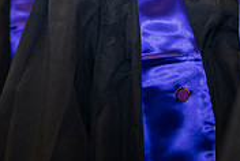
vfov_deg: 5.2
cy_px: -70
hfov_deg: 7.8
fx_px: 1756
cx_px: 175
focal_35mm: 263
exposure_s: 1/200
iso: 2000
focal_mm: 80
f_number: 4
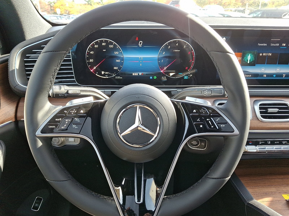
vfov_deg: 54.9
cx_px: 144
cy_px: 108
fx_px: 209
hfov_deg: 69.4
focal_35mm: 25
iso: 33
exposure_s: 1/100
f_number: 1.8
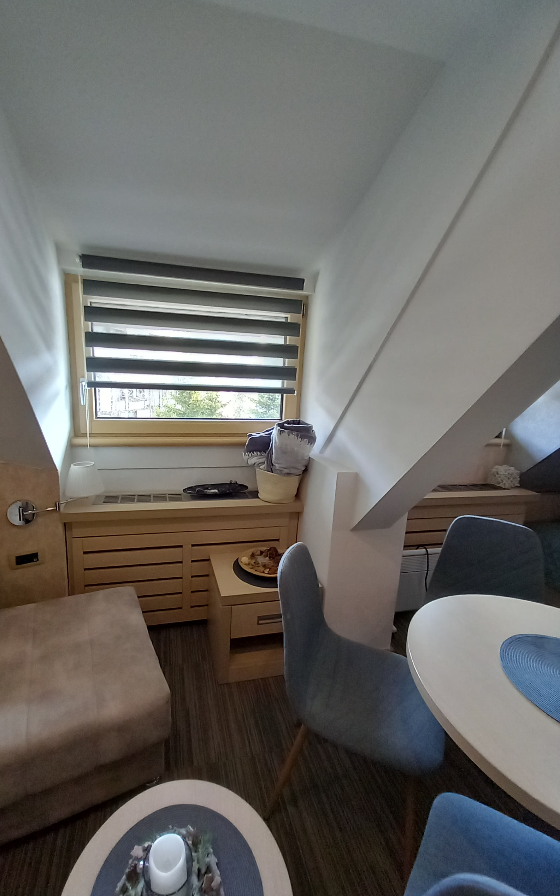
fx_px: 342
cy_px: 445
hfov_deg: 77.7
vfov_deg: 105.3
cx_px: 223
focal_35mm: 14
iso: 160
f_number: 2.2
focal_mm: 1.13
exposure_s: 1/33
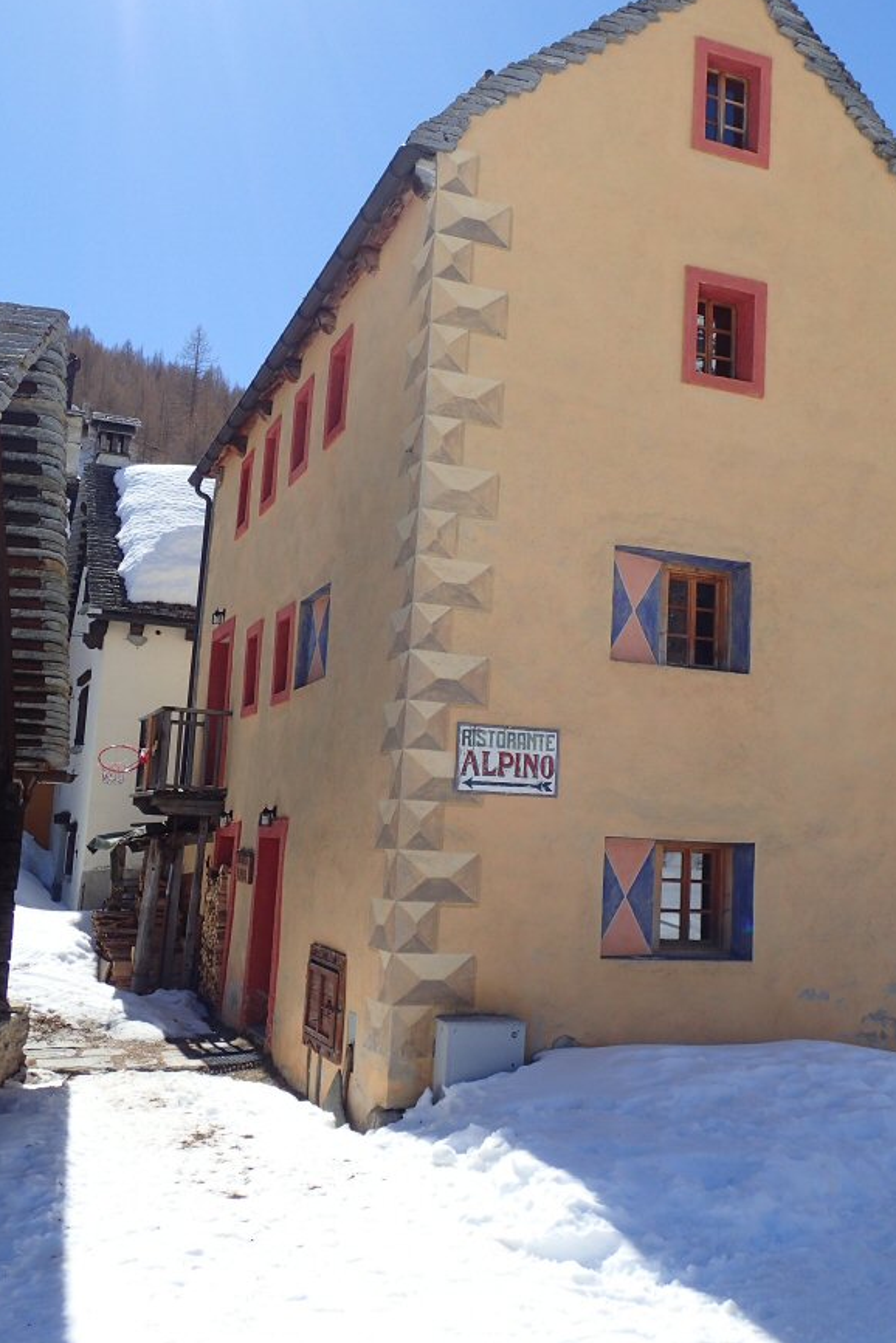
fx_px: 1344
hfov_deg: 36.6
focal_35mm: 36
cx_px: 567
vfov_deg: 53.1
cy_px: 632
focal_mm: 5.5
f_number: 9
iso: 100
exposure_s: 1/200
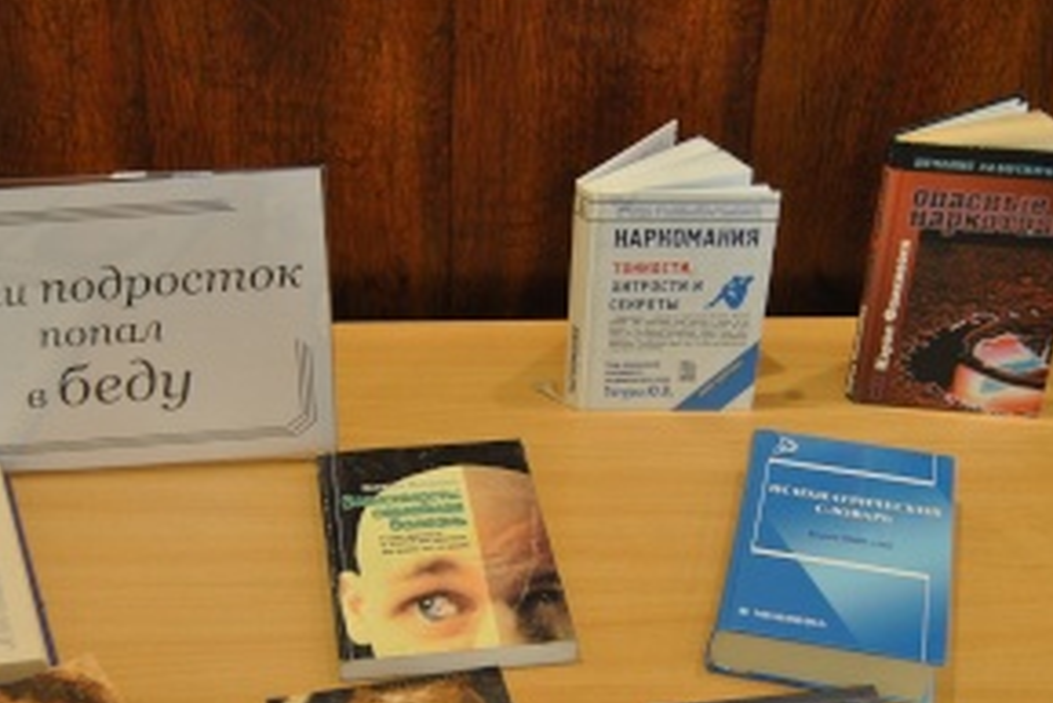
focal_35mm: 56
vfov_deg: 24.0
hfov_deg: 35.5
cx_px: 434
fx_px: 1639
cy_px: 521
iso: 360
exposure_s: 1/30
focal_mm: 18
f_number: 3.5
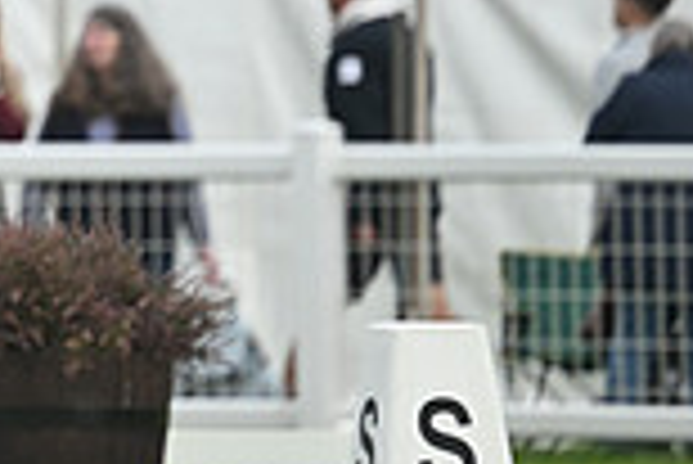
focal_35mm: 1509
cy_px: -187
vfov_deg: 0.9
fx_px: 29075
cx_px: -580
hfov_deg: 1.4
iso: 1100
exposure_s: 1/1250
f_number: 5.6
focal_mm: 400
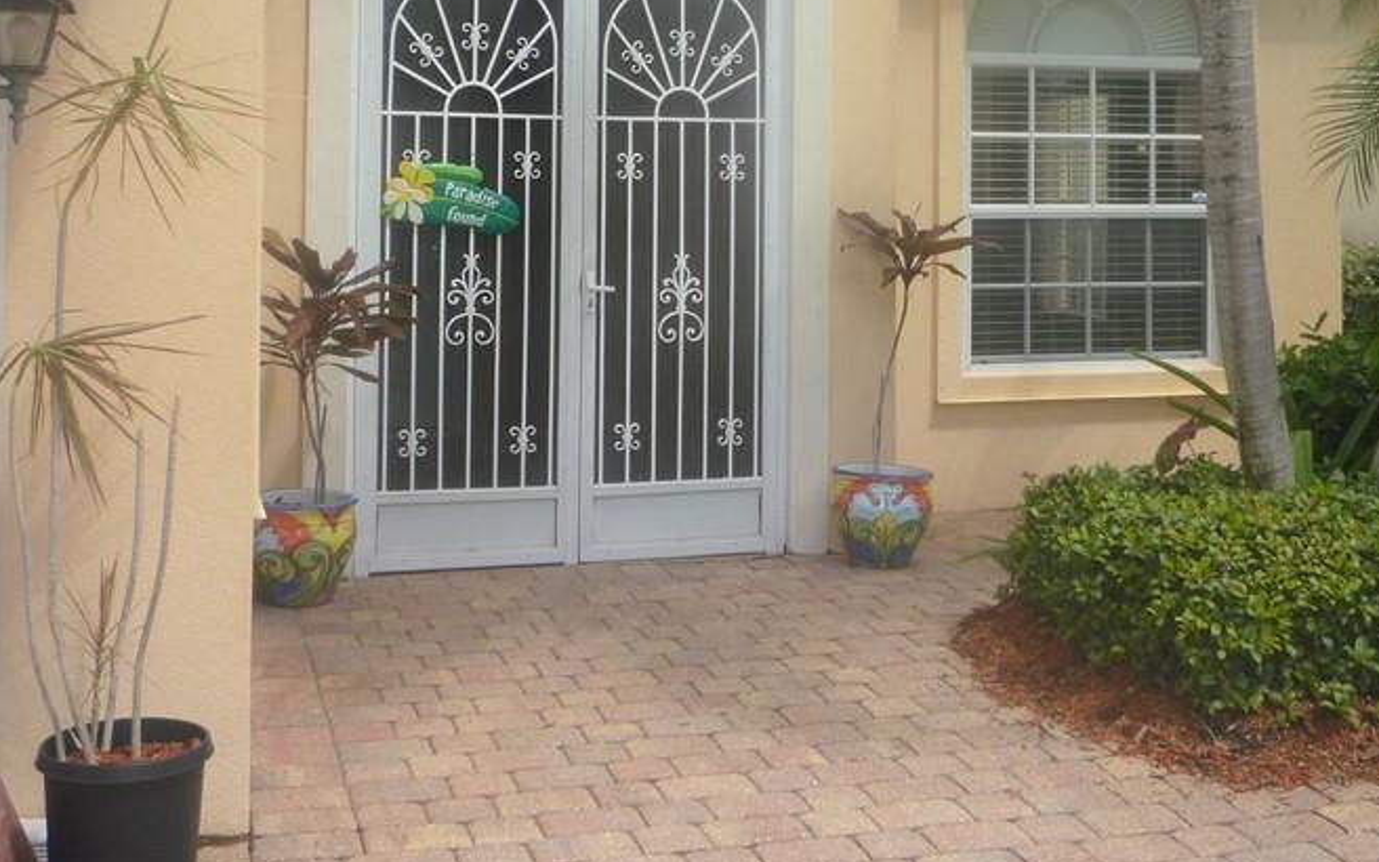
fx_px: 1804
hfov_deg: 41.7
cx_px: 805
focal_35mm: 48
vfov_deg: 26.2
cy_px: 135
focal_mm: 5.2
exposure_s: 1/500
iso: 100
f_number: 3.5
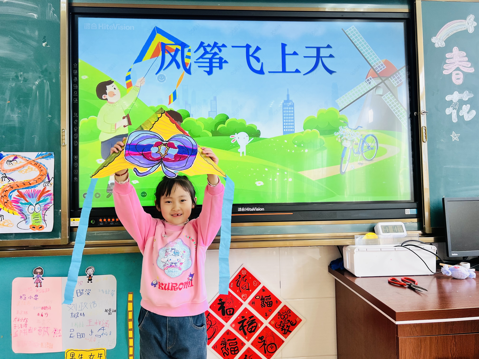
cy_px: 180
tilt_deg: +1.2
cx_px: 240
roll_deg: +1.0
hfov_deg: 67.3
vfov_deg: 53.1
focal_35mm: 26
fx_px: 360
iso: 64
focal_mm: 5.7
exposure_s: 1/90
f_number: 1.5
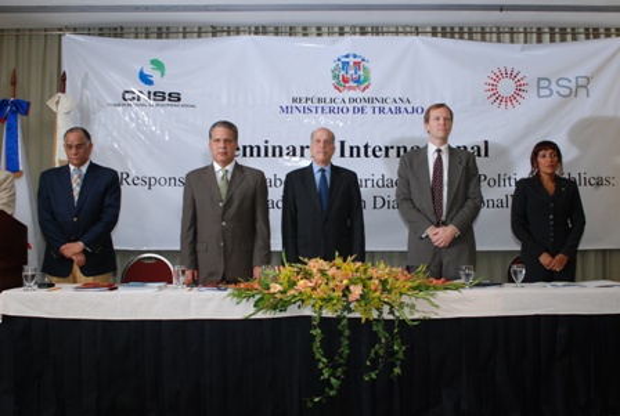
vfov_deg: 37.1
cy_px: 208
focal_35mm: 36
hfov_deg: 53.0
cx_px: 310
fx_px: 621
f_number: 10
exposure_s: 1/100
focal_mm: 24
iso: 500
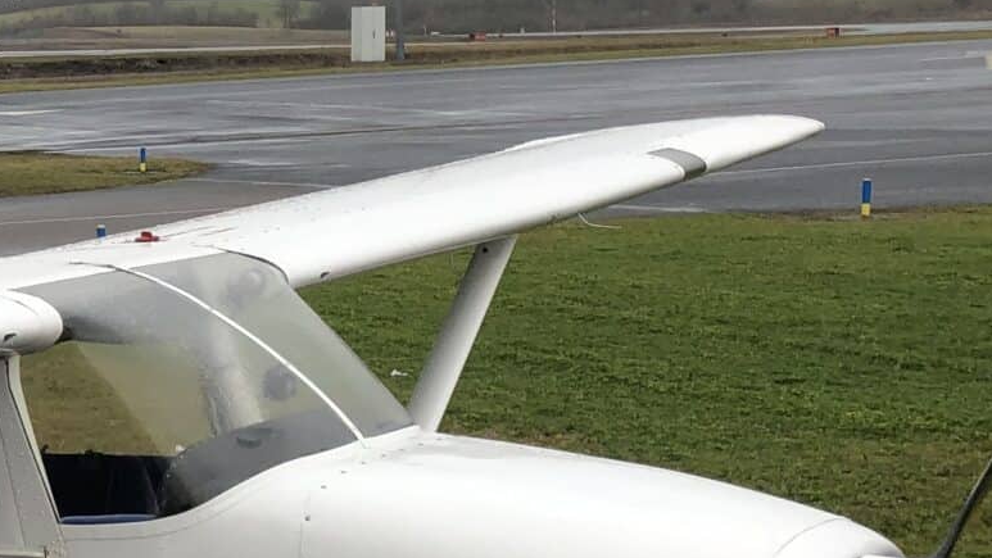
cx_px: -500
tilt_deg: -5.4
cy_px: 316
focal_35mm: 101
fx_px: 2657
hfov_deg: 18.7
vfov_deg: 12.0
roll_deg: +1.4
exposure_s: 1/120
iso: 32
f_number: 1.8
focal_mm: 4
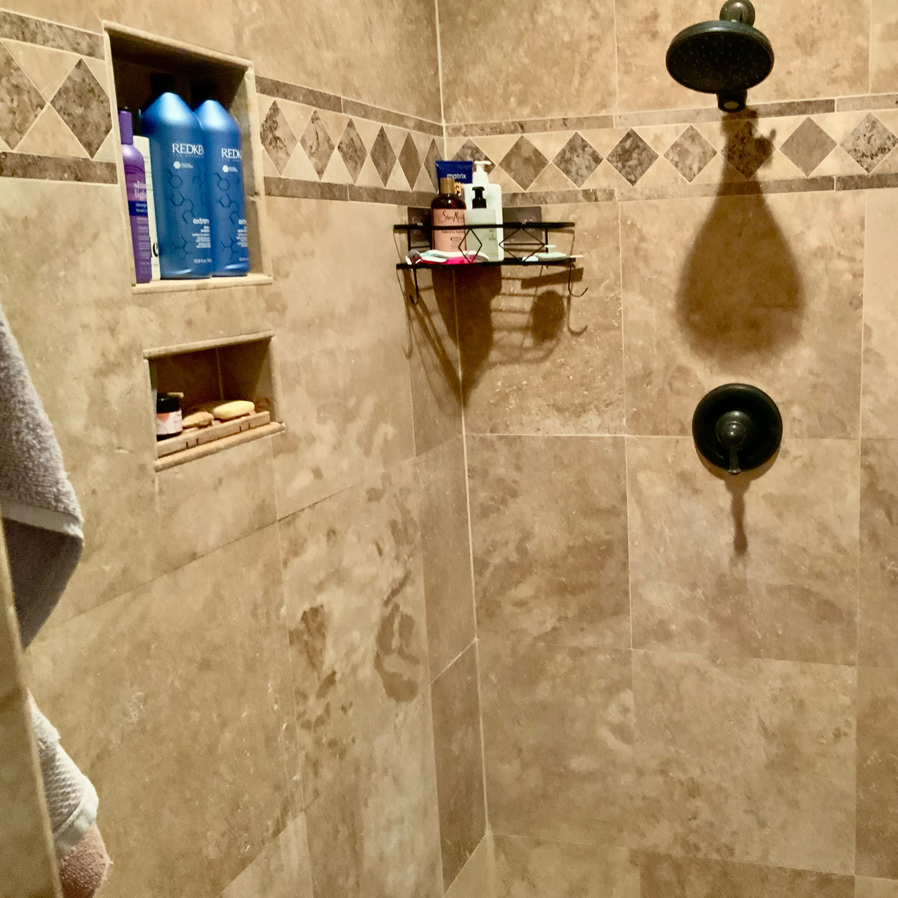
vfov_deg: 47.2
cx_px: 607
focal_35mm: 35
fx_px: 1027
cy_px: 457
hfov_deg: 46.4
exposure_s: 1/40
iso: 320
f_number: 1.8
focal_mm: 3
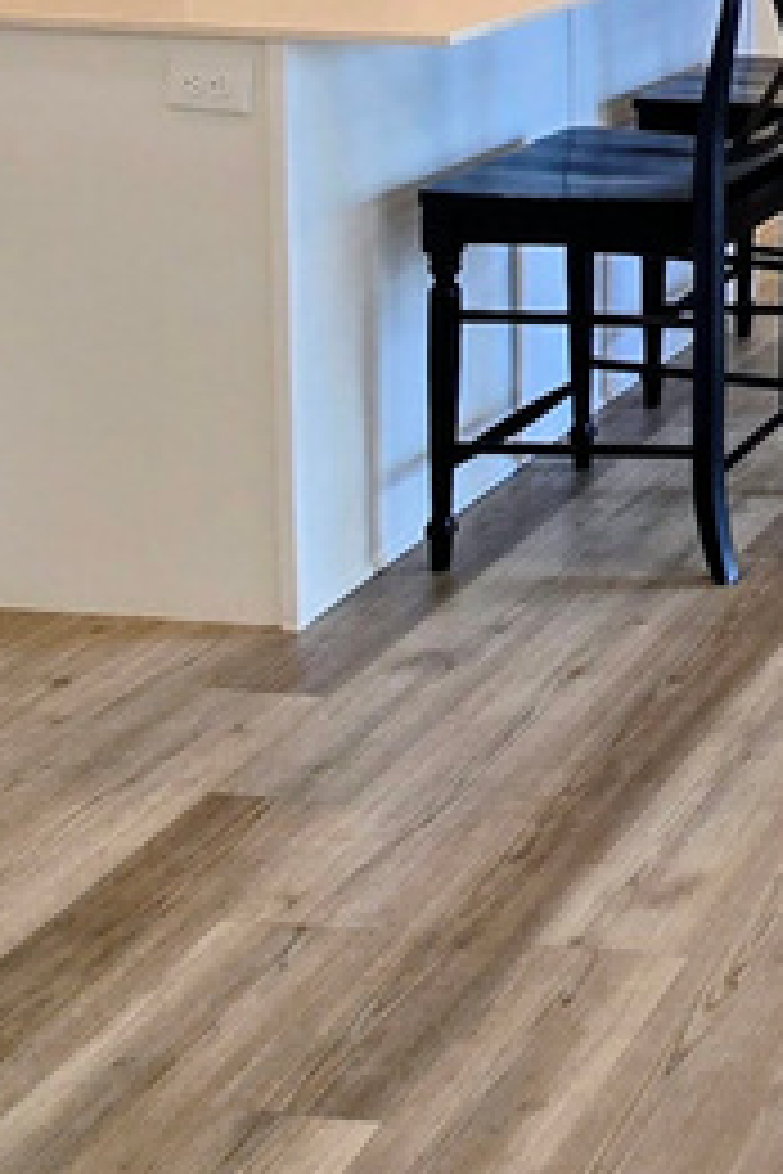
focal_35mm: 53
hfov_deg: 18.9
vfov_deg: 33.7
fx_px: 1729
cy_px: -49
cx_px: 1454
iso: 50
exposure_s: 1/120
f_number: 2.2
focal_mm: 2.2
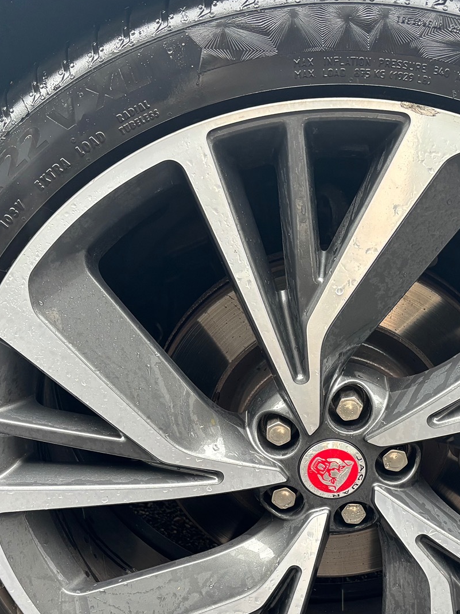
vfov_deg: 38.5
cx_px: 308
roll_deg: -3.4
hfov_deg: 29.5
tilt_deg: -28.8
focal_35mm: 49
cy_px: 403
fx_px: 869
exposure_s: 1/117
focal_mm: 5.96
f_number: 1.6
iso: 125
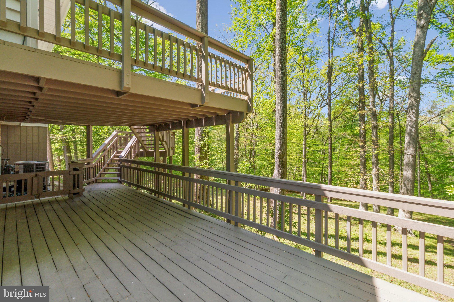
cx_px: 227
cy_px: 151
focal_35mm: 15
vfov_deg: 77.3
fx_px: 189
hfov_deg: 100.4
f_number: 22
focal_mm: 10
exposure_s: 1/13
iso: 200
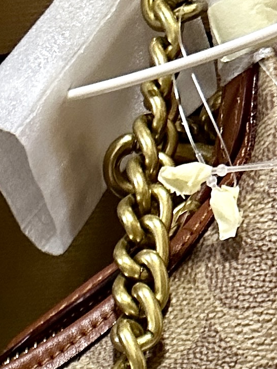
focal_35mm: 133
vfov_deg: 11.5
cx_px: -41
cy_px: 960
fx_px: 1419
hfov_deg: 11.0
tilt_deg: -47.7
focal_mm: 6.86
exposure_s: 1/60
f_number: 1.78
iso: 500
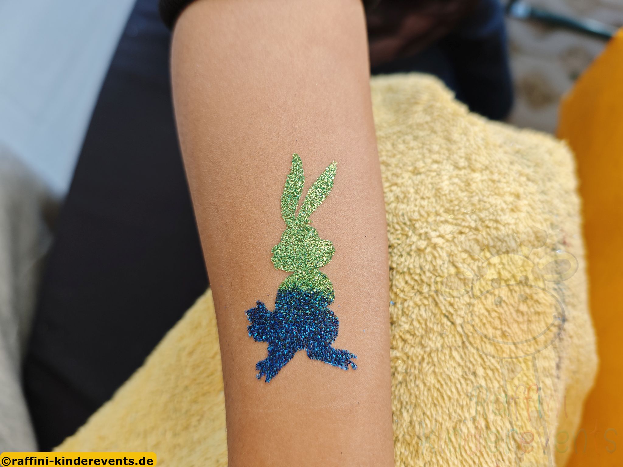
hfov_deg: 73.9
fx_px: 414
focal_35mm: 23
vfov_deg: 58.9
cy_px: 234
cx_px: 312
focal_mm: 6.55
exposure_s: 1/100
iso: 100
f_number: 1.6
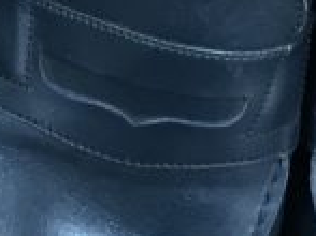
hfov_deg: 9.9
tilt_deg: -81.6
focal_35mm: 195
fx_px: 1779
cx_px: -153
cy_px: -43
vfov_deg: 7.5
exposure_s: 1/15
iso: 40
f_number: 1.8
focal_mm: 3.99
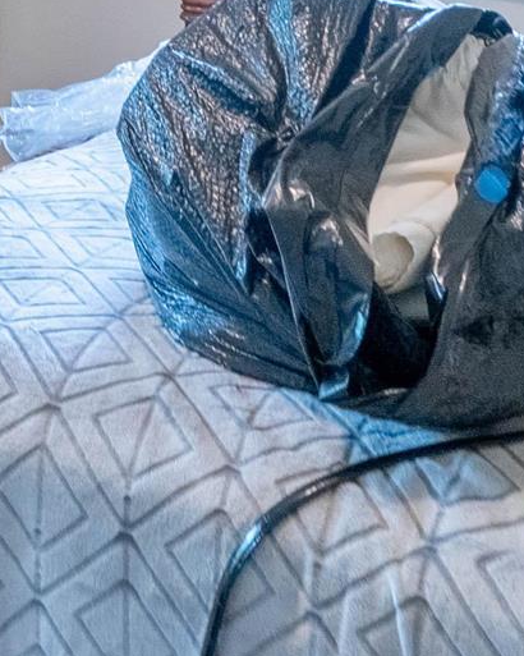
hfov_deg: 15.3
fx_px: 1746
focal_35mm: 90
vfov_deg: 18.7
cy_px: -341
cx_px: -337
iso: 200
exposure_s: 1/80
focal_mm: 16
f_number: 8
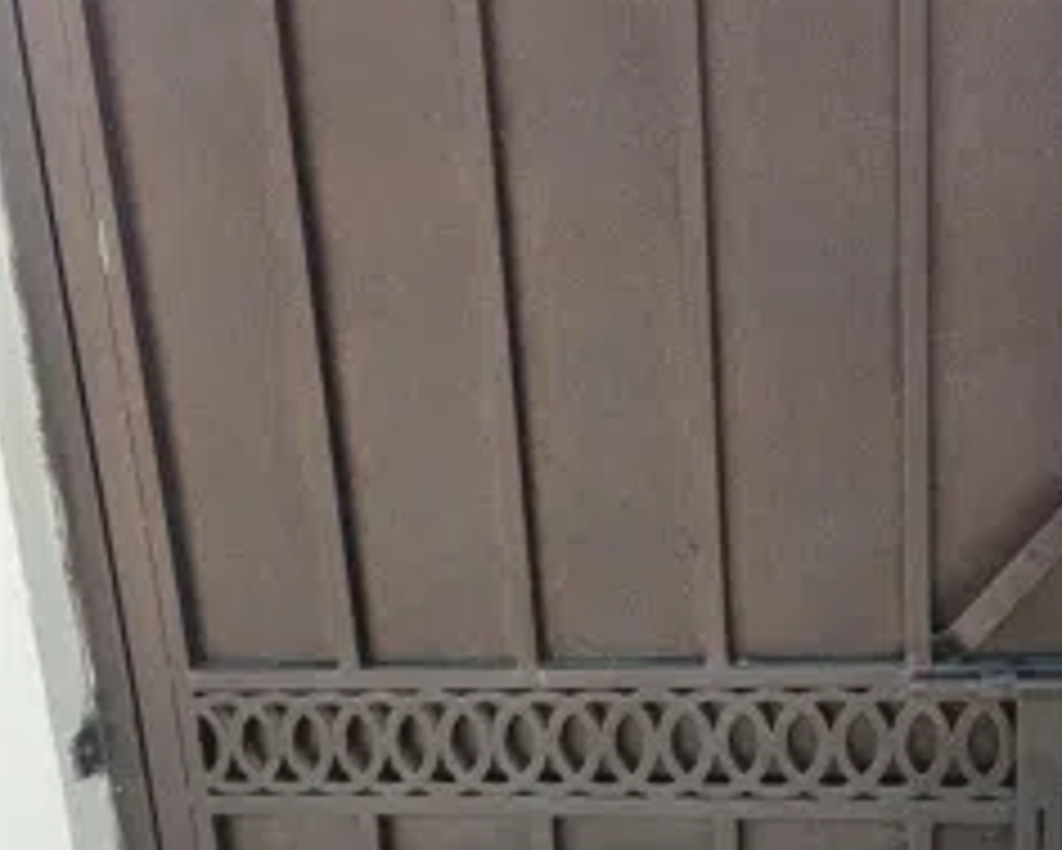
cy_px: 634
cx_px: 648
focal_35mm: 43
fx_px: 1352
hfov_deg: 42.6
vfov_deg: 34.2
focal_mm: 5.3
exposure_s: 1/223
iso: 50
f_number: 1.8
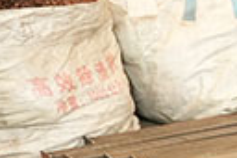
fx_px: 822
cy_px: 364
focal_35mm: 125
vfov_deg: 9.8
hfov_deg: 12.1
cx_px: 617
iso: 6400
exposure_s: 1/160
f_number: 5.6
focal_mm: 20
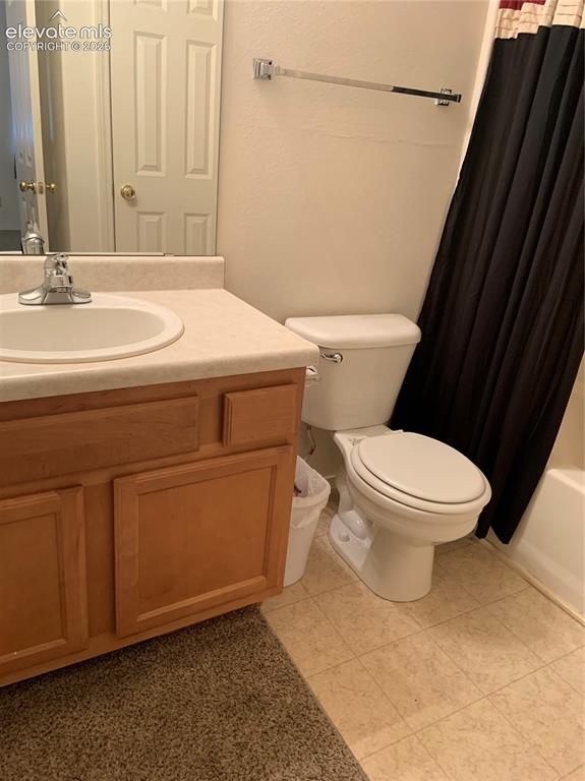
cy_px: 390
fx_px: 587
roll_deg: -5.1
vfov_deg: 67.3
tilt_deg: -19.6
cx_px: 292
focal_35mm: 26
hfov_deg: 53.0
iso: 200
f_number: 1.8
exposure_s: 1/60
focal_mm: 4.25
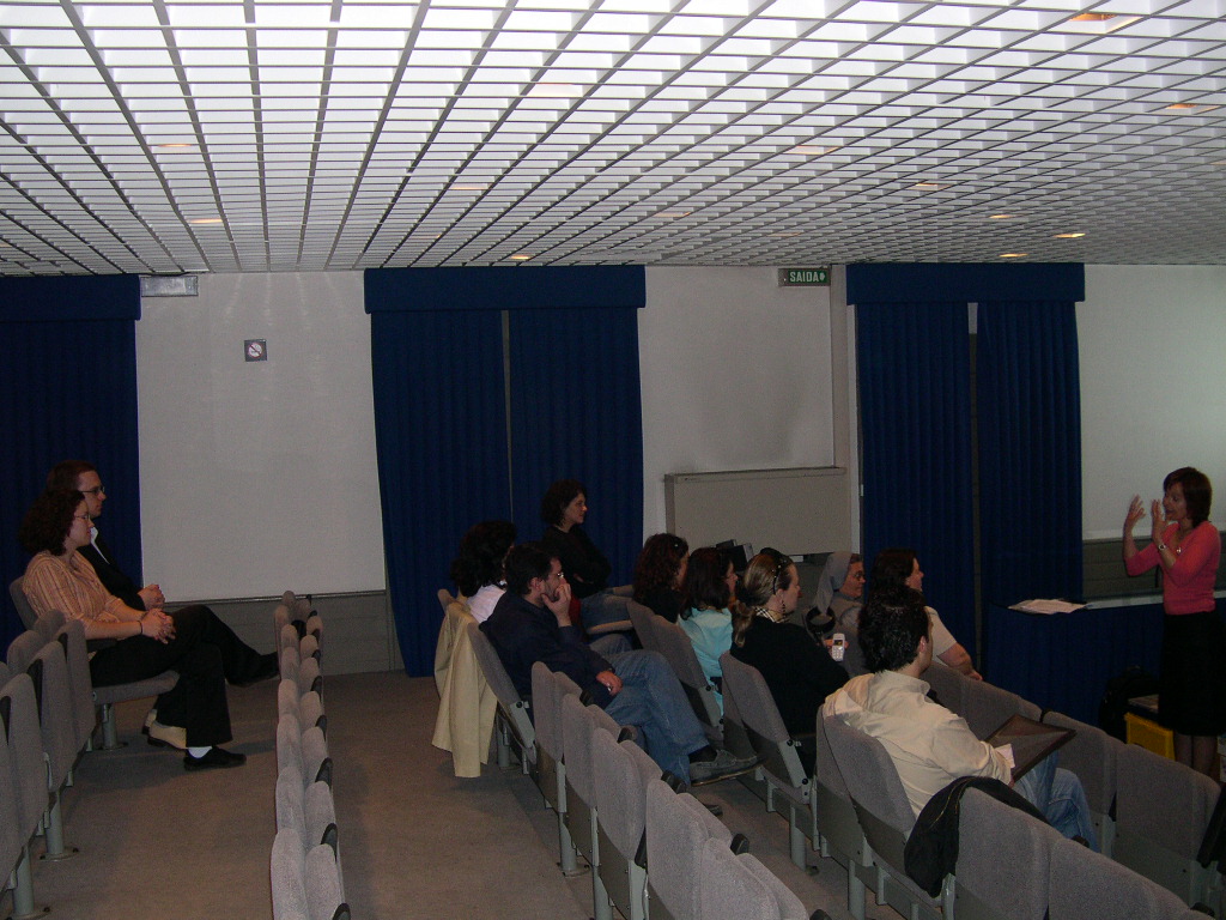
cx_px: 613
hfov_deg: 49.0
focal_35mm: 38
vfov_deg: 37.7
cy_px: 460
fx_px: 1346
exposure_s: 1/60
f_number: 2.8
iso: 265
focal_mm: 8
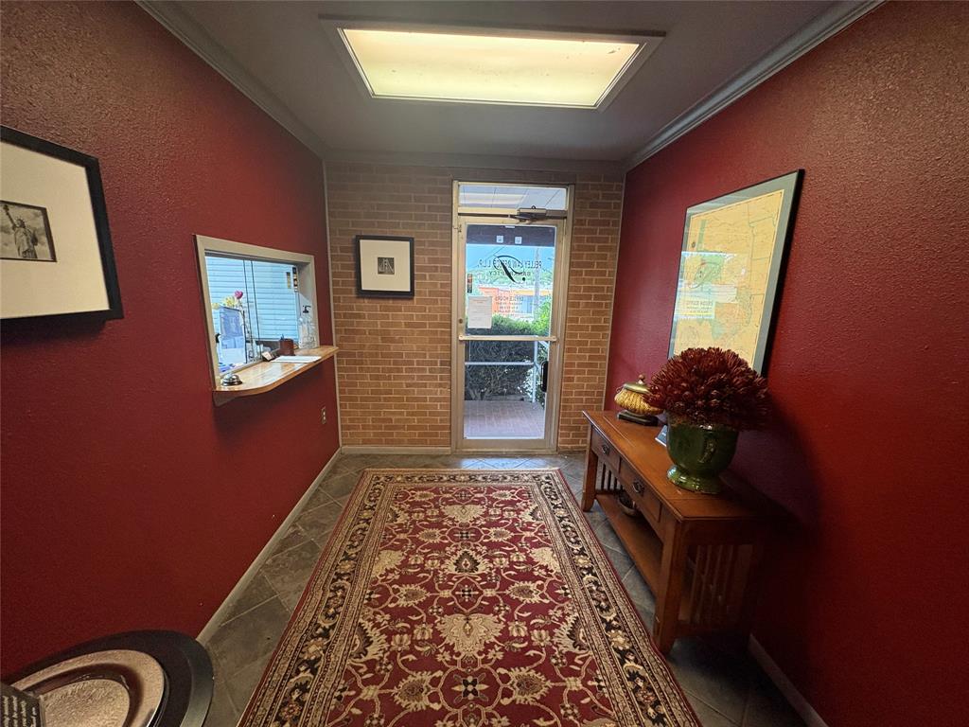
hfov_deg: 102.1
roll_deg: -1.5
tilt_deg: -12.1
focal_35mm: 14
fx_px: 392
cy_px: 364
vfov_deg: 85.7
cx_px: 484
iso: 400
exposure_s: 1/60
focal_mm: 2.22
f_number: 2.2
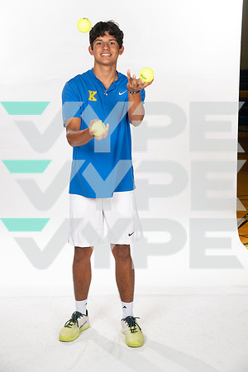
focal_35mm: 65
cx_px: 124
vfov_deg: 31.0
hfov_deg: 20.9
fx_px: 672
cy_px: 186
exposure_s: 1/320
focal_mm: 65
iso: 800
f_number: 7.1
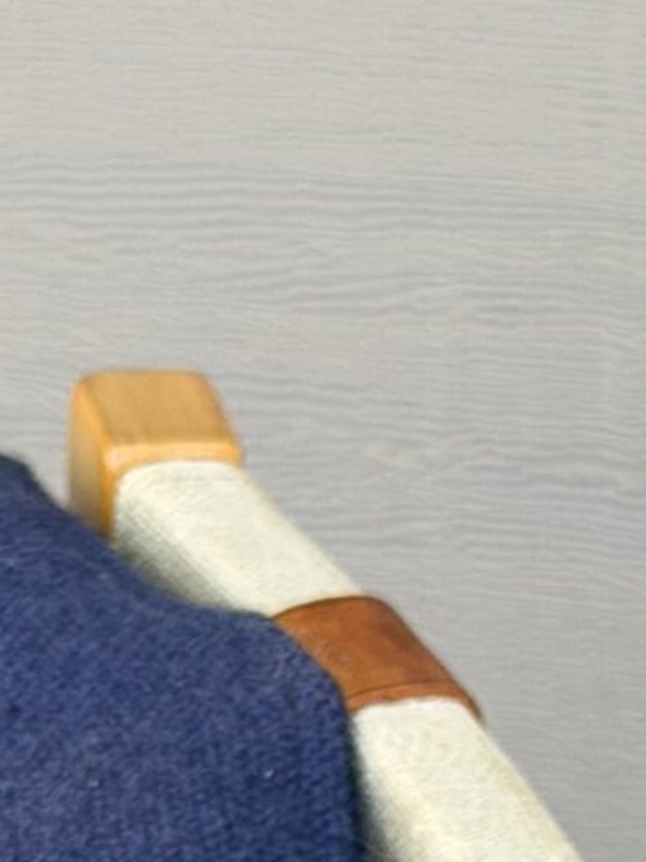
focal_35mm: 245
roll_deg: -1.1
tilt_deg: -31.3
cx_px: 392
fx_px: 6101
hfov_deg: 6.1
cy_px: 2122
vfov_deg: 7.5
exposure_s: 1/121
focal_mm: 6.76
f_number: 1.78
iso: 50
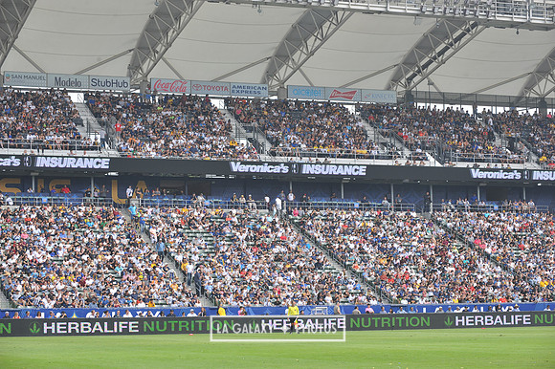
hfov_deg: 21.5
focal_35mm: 95
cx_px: 278
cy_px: 184
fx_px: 1464
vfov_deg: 14.4
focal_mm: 95
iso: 200
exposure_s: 1/200
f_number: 7.1
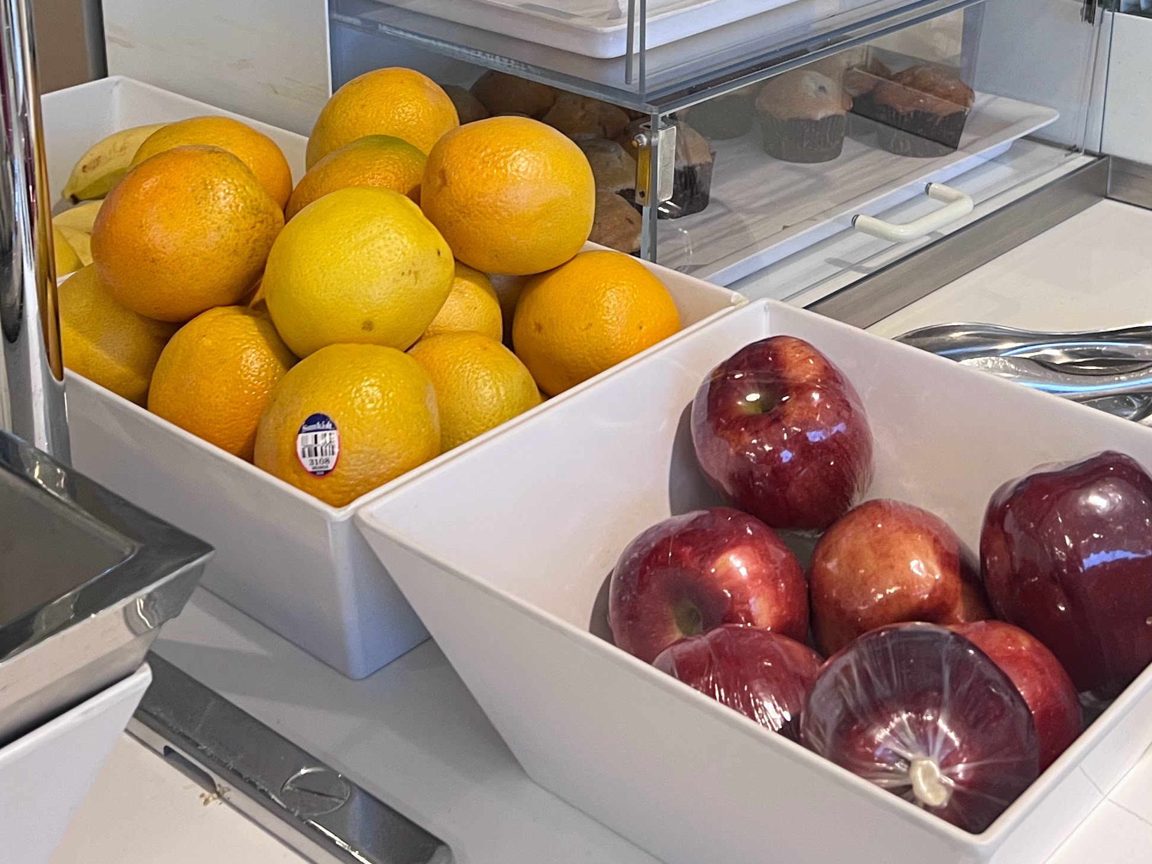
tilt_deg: -18.2
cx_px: 513
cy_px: 84
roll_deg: +2.0
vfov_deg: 26.1
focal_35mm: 54
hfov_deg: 35.5
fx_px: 1797
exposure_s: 1/60
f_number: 1.5
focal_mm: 5.7
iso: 80
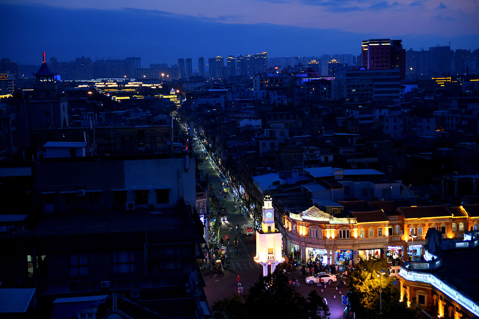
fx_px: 798
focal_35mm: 60
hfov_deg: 33.4
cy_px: 160
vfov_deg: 22.6
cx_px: 240
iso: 400
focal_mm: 60
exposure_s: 1/25
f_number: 2.8
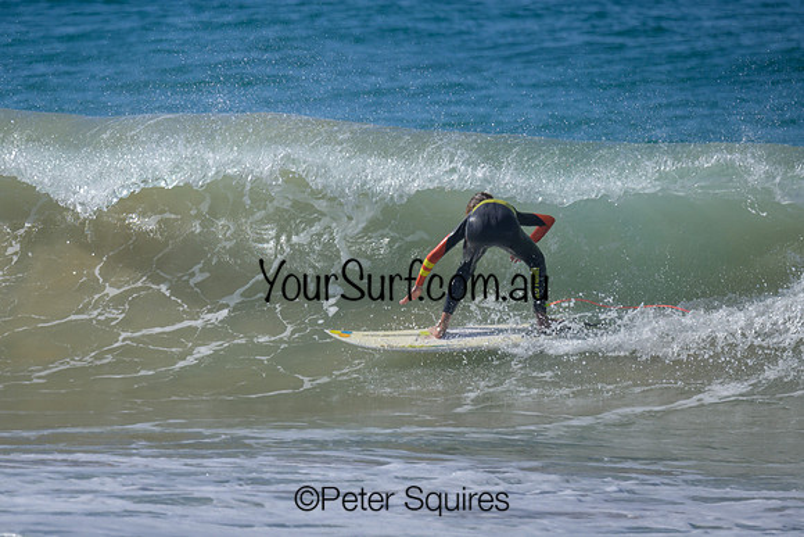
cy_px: 226
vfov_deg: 1.3
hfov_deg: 1.9
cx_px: 356
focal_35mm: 1099
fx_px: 24541
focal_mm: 800
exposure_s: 1/2000
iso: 280
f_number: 6.3
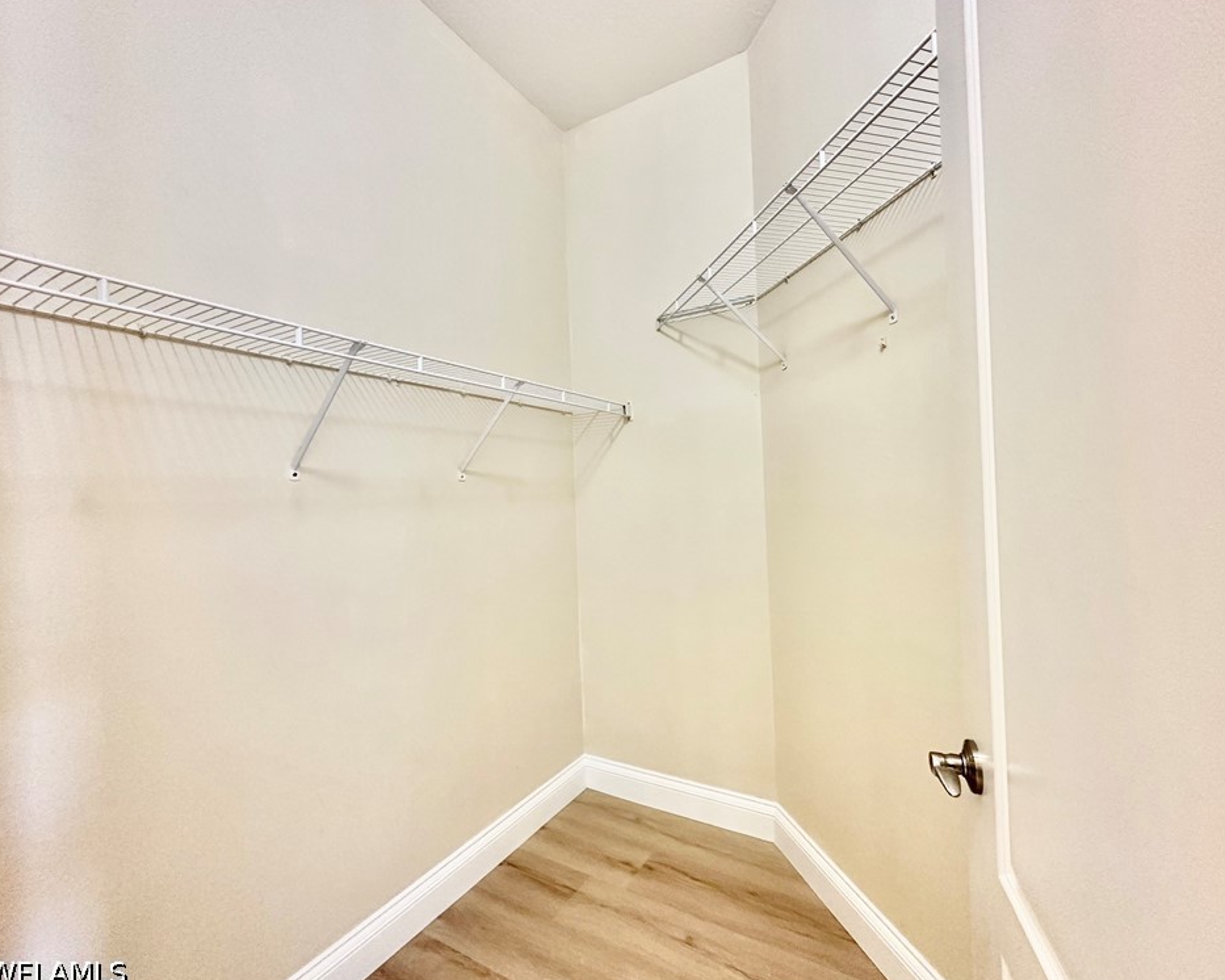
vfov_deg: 84.0
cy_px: 490
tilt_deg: +0.5
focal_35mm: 15
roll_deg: +1.9
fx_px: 544
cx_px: 634
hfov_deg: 96.8
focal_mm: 2.22
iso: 250
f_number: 2.2
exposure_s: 1/60
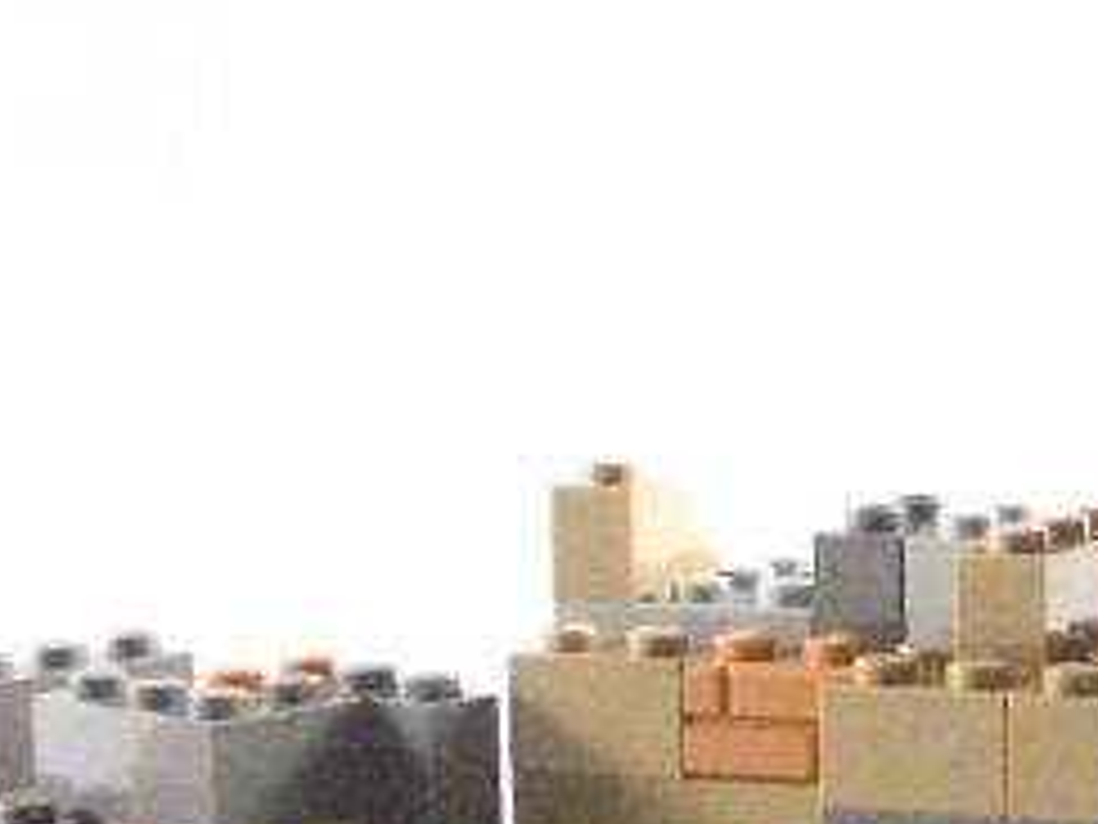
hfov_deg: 11.7
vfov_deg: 8.8
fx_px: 5329
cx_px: 878
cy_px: 383
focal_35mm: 168
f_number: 3.2
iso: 400
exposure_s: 1/60
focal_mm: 6.7
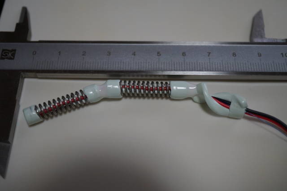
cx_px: 144
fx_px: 358
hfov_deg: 43.7
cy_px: 96
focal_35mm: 45
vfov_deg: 29.8
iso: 1000
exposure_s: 1/160
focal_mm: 30
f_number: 4
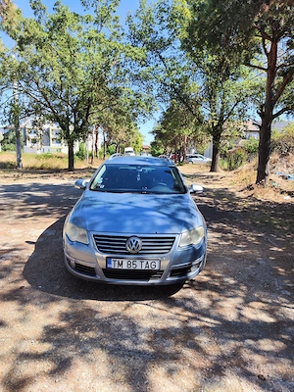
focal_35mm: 24
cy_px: 196
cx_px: 147
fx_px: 272
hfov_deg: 56.8
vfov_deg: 71.6
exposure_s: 1/1226
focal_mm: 5.59
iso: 50
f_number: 1.88
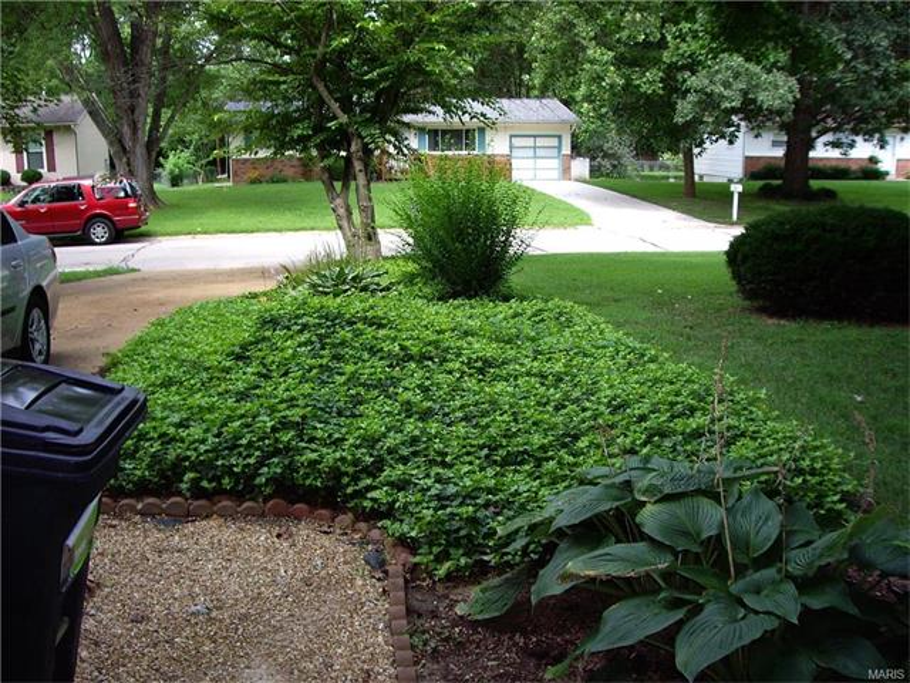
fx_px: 999
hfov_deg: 49.0
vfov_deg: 37.7
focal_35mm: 38
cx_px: 455
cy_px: 342
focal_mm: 6.2
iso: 100
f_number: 4.3
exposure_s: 1/125
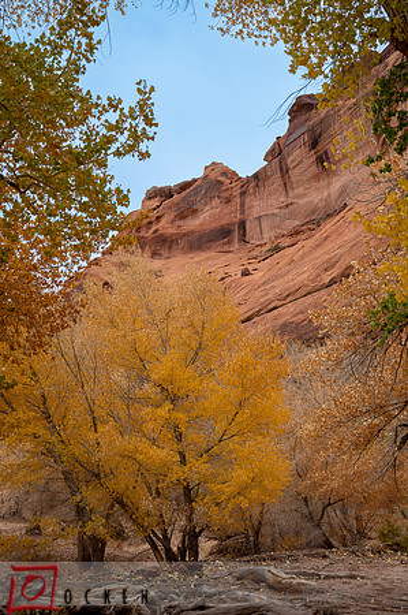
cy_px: 308
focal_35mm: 44
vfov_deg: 44.5
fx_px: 750
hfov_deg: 30.4
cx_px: 204
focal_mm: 44
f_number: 4
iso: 400
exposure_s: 1/1250
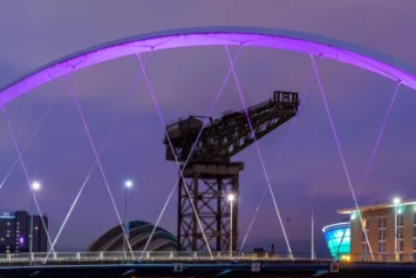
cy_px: 176
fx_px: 925
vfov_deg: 17.1
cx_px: 234
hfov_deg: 25.3
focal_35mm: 80
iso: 200
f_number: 9
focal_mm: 37
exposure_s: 8
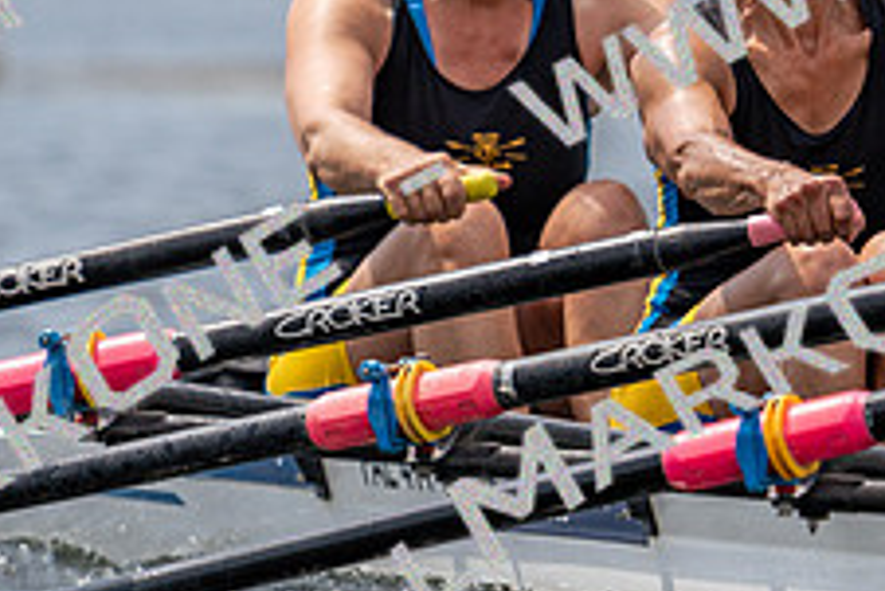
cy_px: 159
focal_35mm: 1150
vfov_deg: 1.2
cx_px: 995
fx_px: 28288
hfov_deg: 1.8
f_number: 6.3
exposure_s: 1/1600
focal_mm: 448
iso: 250
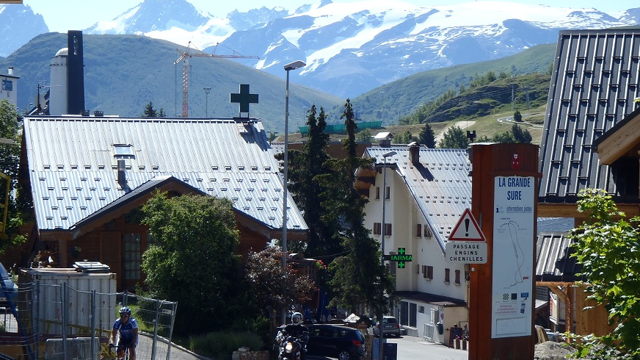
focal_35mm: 99
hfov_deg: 21.6
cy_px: 190
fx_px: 1680
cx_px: 322
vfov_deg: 12.2
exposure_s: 1/400
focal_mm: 16.1
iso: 80
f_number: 4.6
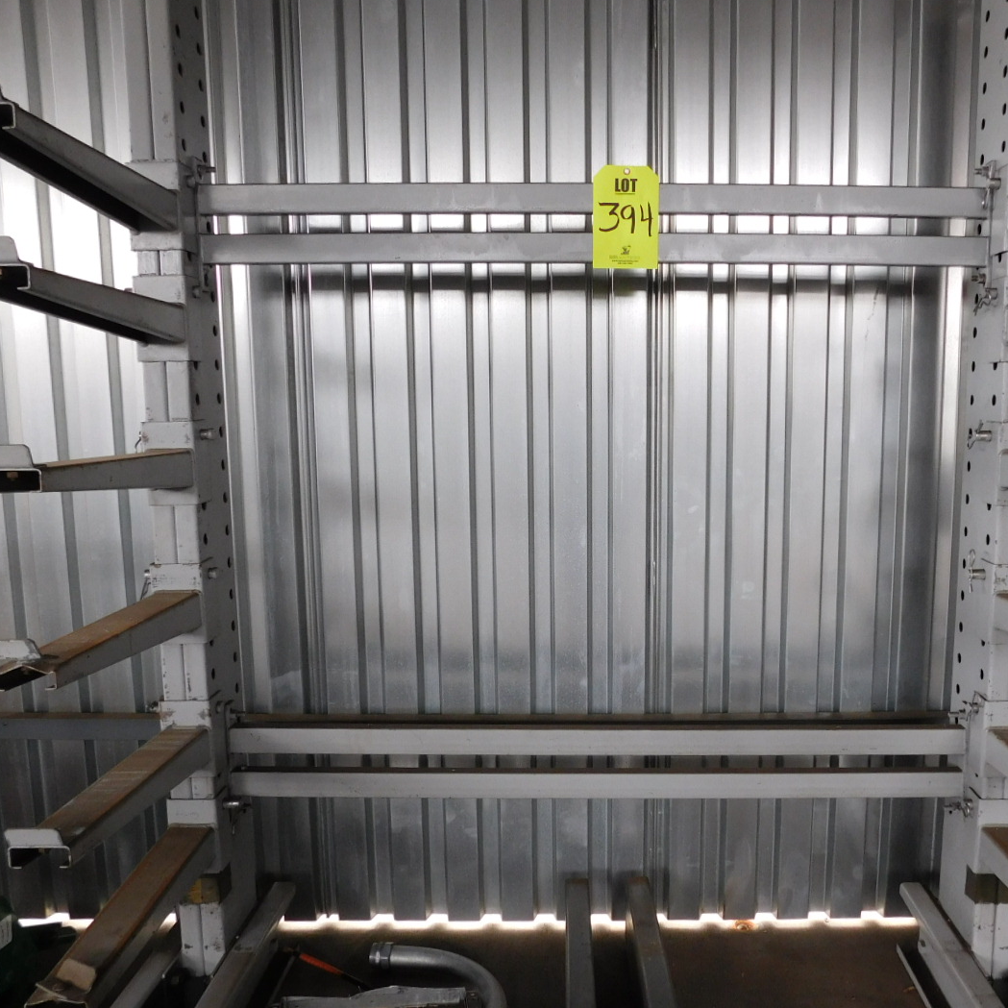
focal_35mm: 31
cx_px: 602
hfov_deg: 52.2
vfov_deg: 52.5
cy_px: 539
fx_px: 1021
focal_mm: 4
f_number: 3
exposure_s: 1/30
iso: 200
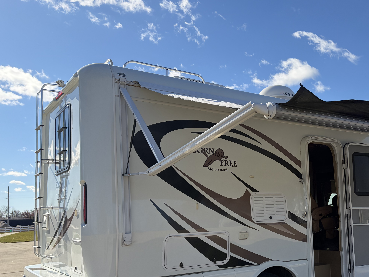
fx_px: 405
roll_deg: +2.9
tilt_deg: +3.6
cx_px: 245
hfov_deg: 48.2
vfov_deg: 37.5
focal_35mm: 38
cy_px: 176
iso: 50
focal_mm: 5.96
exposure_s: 1/3448
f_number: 1.6
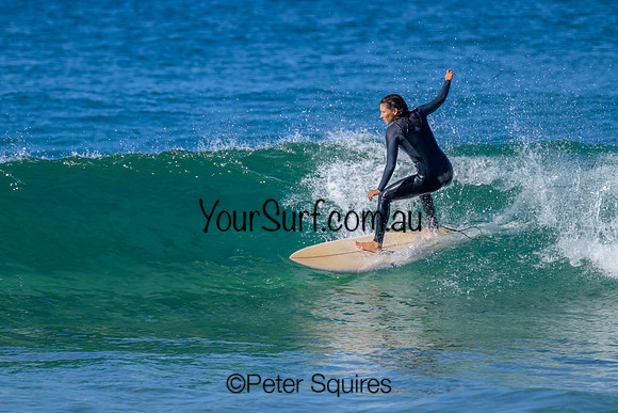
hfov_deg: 2.7
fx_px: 13223
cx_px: 331
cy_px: 168
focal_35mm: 770
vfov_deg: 1.8
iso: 560
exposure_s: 1/2000
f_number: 8
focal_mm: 560
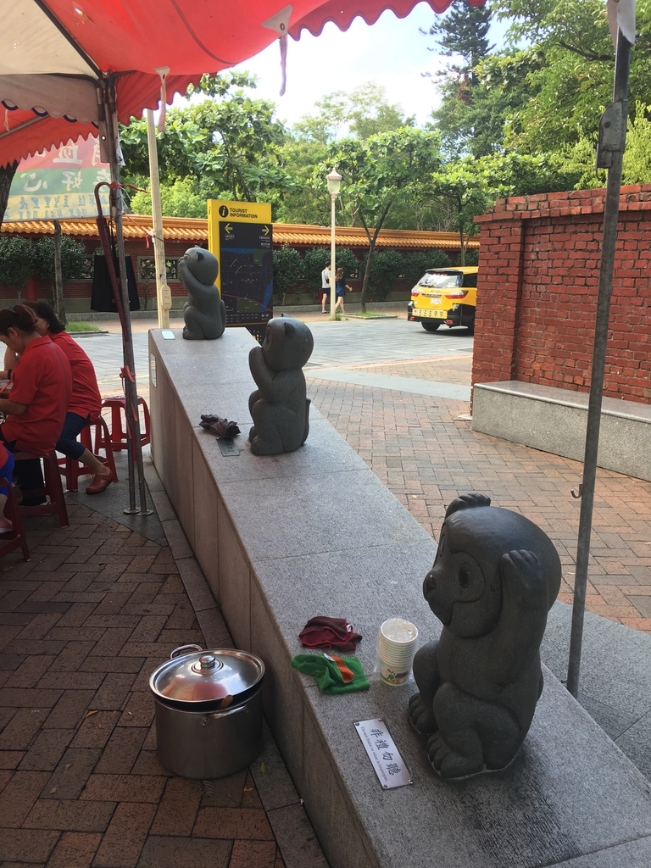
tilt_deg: -11.8
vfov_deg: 61.7
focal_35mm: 29
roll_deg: -0.8
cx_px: 326
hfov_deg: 48.2
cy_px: 434
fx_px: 727
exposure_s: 1/122
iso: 25
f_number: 2.2
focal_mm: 4.15
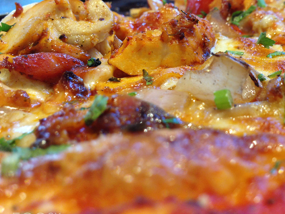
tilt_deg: -27.3
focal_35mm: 48
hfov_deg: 38.9
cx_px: 204
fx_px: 395
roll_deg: +3.1
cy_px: 97
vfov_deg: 30.2
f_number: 2.4
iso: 80
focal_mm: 4.12
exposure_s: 1/20
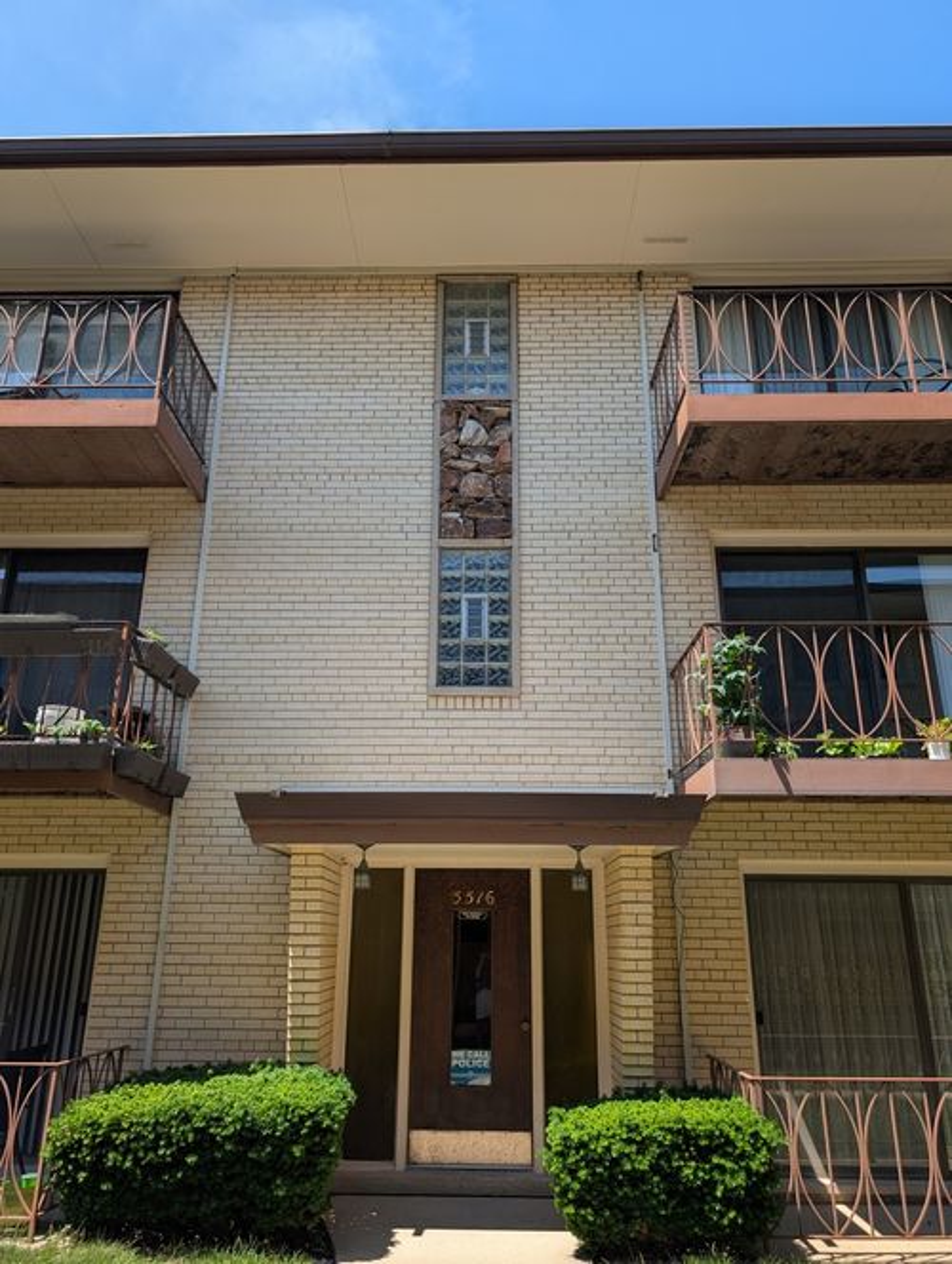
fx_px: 878
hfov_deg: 56.9
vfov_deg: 71.5
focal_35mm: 24
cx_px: 476
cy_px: 632
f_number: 1.68
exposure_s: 1/567
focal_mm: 6.9
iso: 21
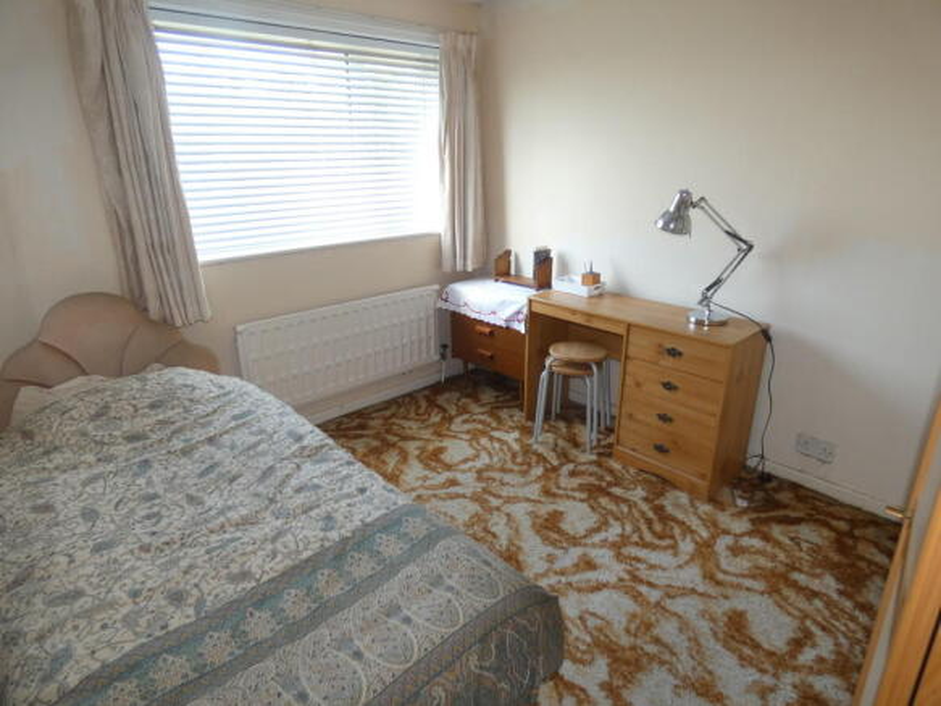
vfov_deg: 66.0
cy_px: 353
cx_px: 470
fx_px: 544
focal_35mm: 20
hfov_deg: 81.8
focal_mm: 3.6
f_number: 2.8
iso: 160
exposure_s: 1/60
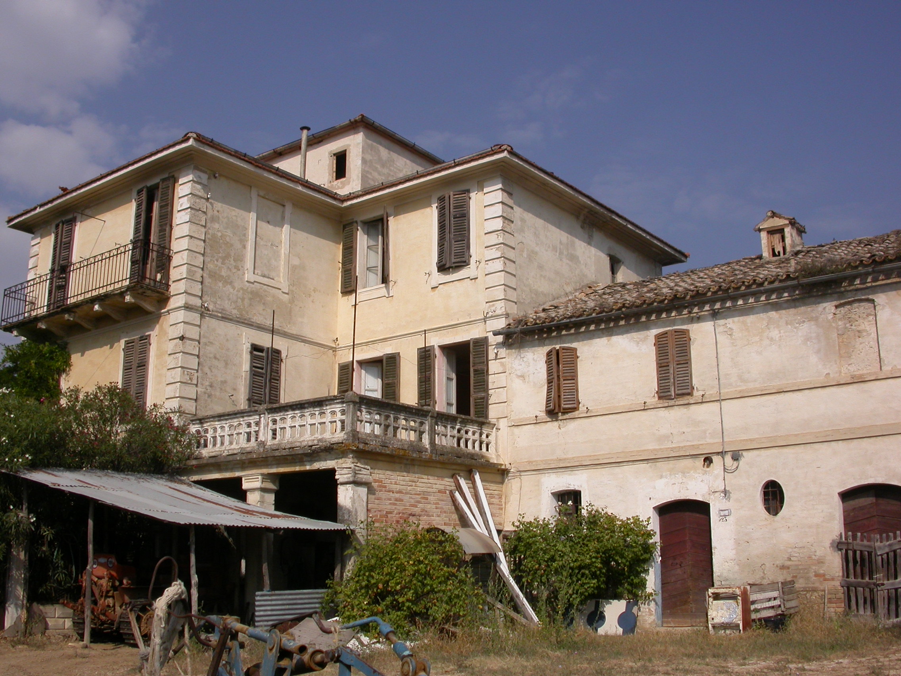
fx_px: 989
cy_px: 338
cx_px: 450
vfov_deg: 37.7
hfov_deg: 49.0
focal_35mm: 38
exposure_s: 1/699
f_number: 7.5
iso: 100
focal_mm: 7.85
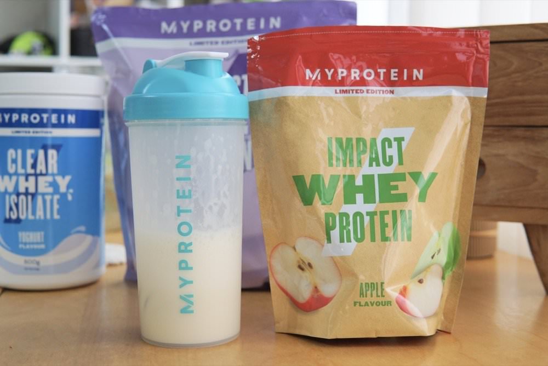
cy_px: 183
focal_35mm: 45
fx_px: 685
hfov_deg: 43.6
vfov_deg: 29.9
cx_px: 274
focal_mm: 30
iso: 400
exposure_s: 1/160
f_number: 4
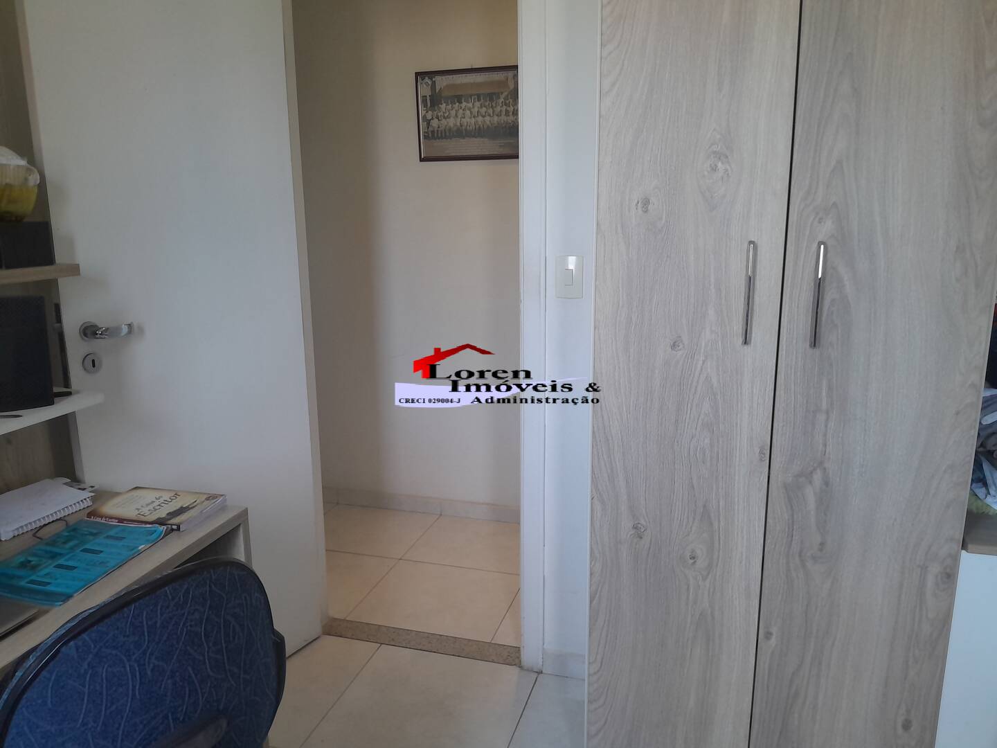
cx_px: 498
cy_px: 374
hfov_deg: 67.3
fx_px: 749
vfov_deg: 53.1
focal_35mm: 26
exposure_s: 1/60
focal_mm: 3.98
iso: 100
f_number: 1.8
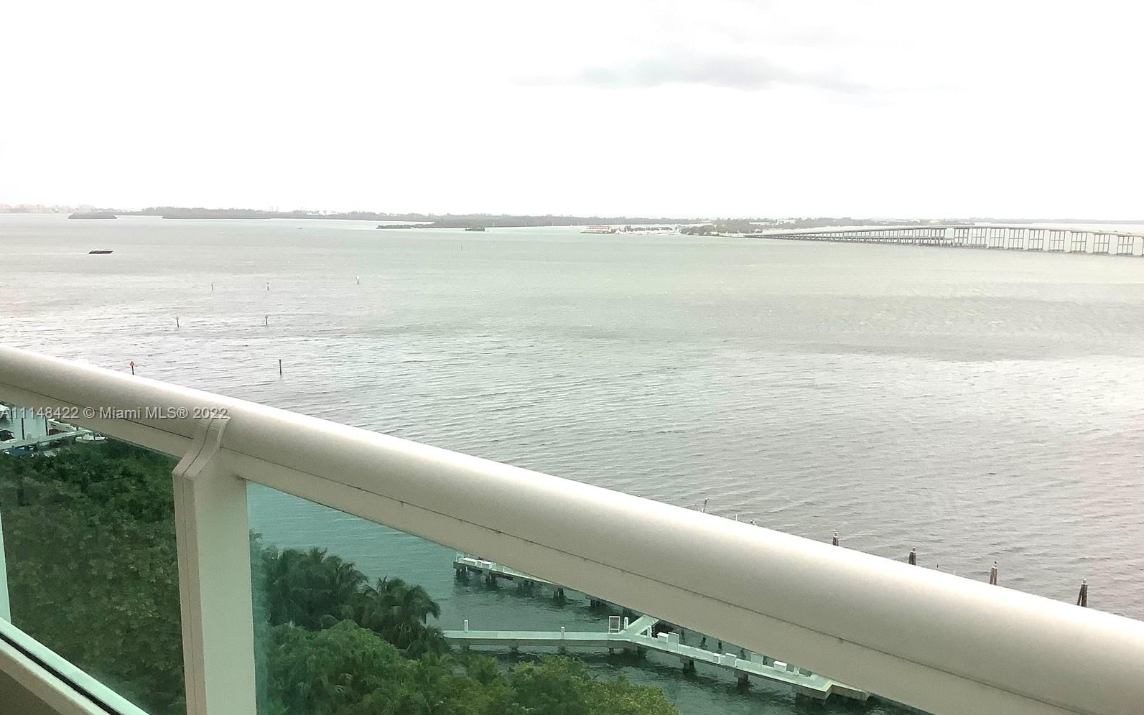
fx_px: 1029
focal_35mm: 33
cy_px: 414
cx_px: 572
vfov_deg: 38.2
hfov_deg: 58.1
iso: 80
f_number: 2.4
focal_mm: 3.3
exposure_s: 1/120
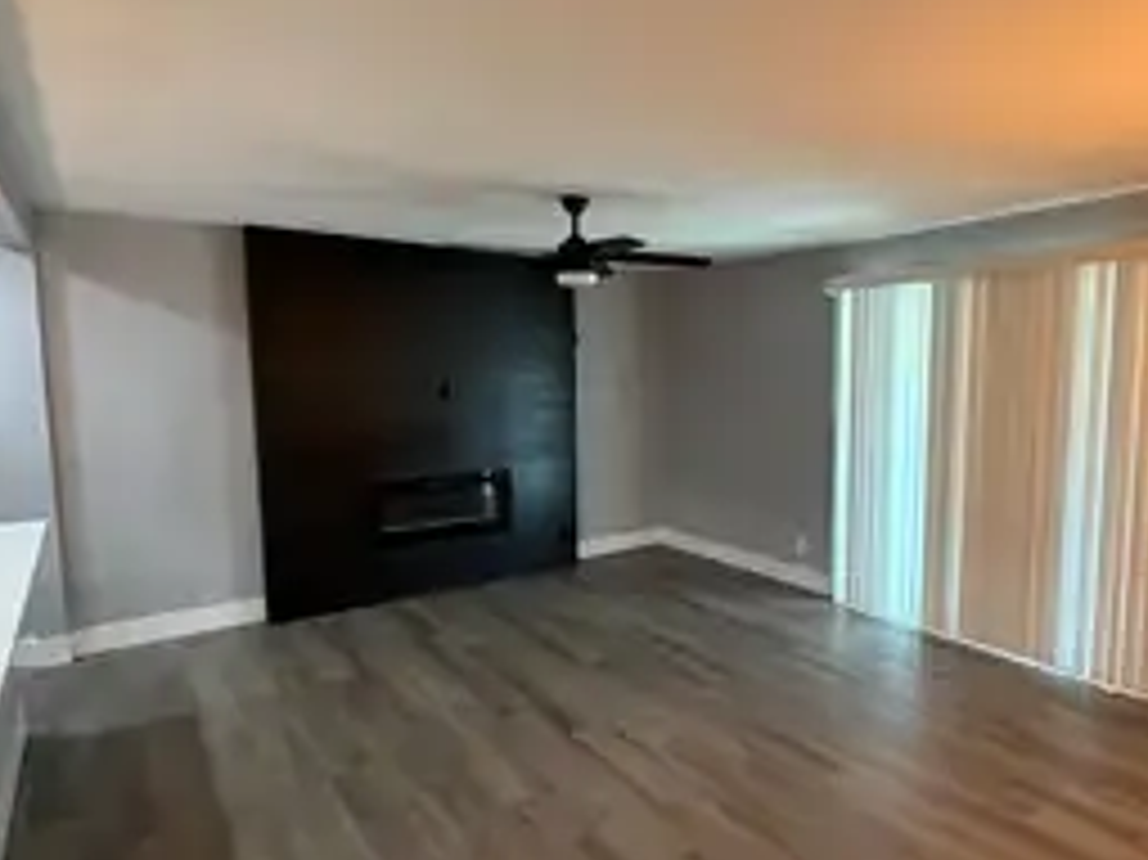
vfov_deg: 61.0
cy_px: 441
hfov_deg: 75.7
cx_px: 680
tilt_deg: -5.4
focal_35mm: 22
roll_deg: +0.0
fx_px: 729
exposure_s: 1/60
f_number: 2.2
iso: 320
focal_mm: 2.22
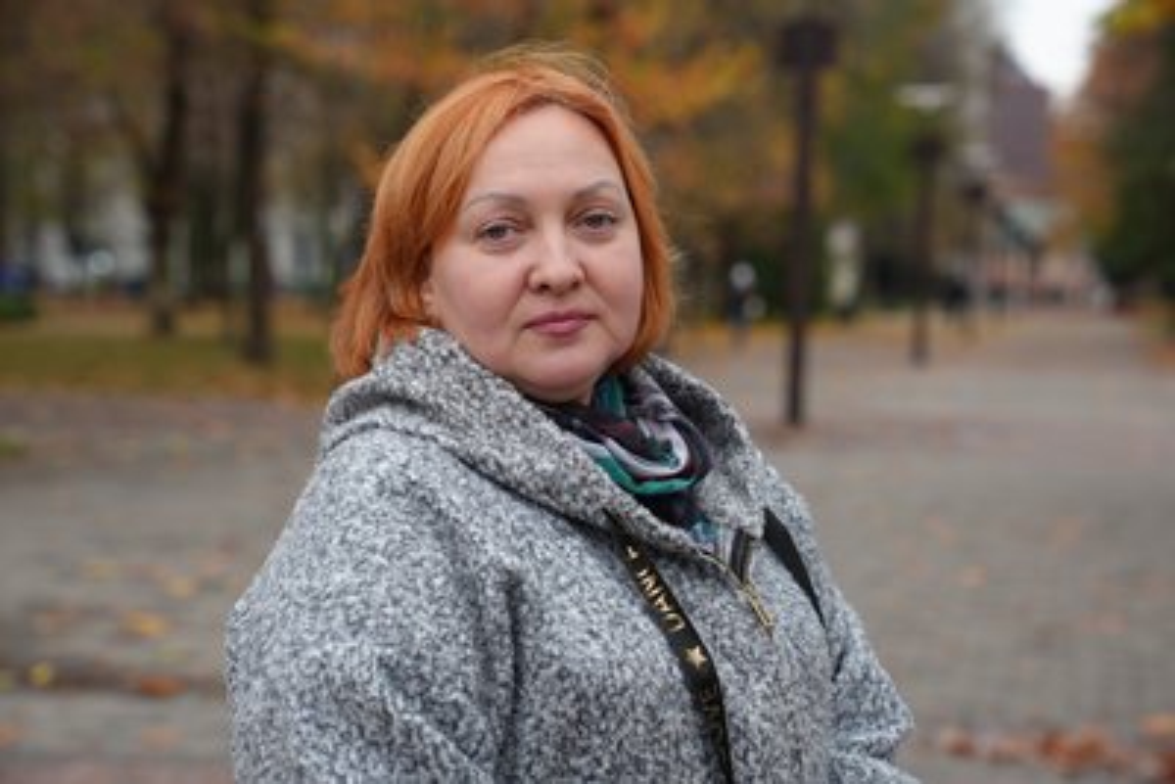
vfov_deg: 19.5
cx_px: 588
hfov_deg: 28.8
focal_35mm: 70
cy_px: 392
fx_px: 2285
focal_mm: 70
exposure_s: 1/160
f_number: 4
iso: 400
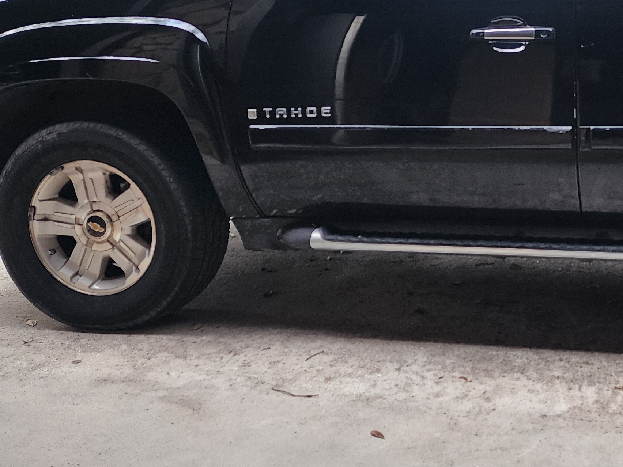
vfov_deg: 26.6
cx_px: 639
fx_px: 972
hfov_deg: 32.4
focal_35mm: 54
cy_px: 101
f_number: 1.8
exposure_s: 1/100
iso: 125
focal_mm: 6.4
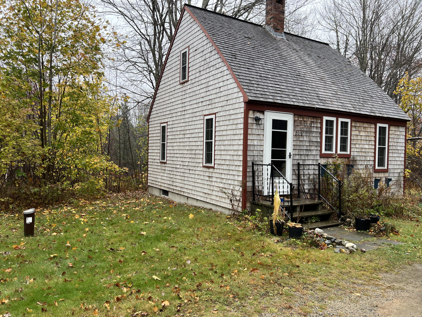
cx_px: 211
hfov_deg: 67.3
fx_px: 317
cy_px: 158
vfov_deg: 53.1
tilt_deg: -0.6
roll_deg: -1.6
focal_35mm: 26
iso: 40
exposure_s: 1/242
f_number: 1.5
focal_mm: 5.7
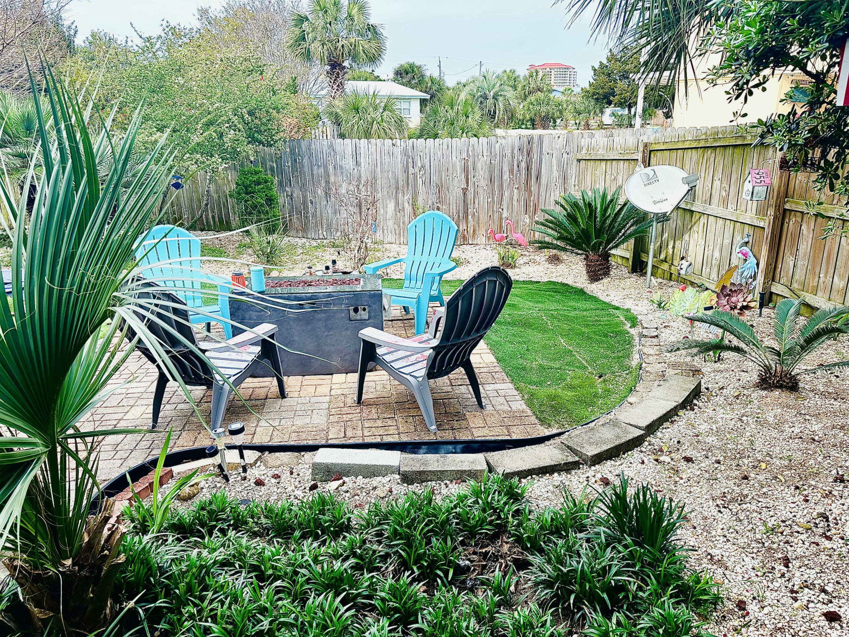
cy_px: 318
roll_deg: +1.2
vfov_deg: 56.8
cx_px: 424
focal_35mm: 24
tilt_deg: -17.3
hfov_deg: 71.6
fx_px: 589
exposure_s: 1/810
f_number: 1.78
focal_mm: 6.86
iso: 80
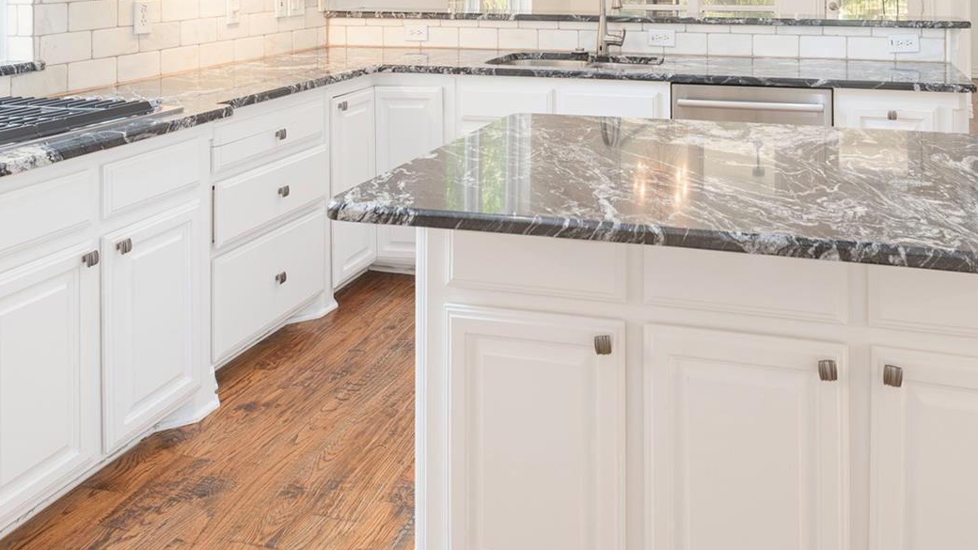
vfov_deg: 31.9
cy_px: -39
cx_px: 629
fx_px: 856
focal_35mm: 33
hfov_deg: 58.5
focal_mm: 16
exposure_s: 1/4
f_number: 7.1
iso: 100
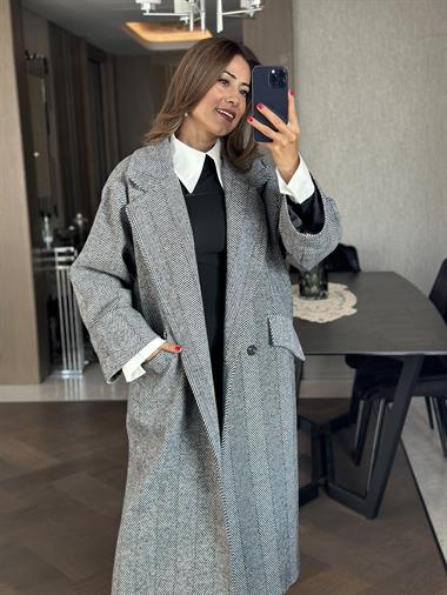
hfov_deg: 30.3
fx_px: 826
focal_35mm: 48
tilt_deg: -19.0
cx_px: 224
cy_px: 298
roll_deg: +2.6
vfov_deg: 39.6
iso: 125
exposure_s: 1/118
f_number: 1.78
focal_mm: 6.86
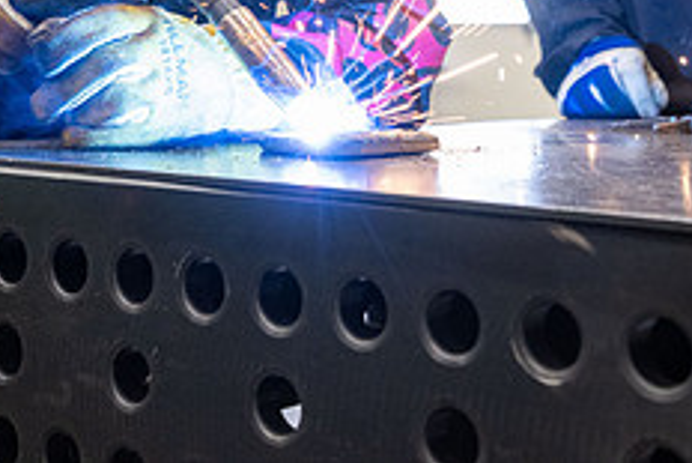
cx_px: 367
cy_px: -112
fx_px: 1443
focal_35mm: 75
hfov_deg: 27.0
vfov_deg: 17.3
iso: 1600
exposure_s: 1/200
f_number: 4
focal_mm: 30
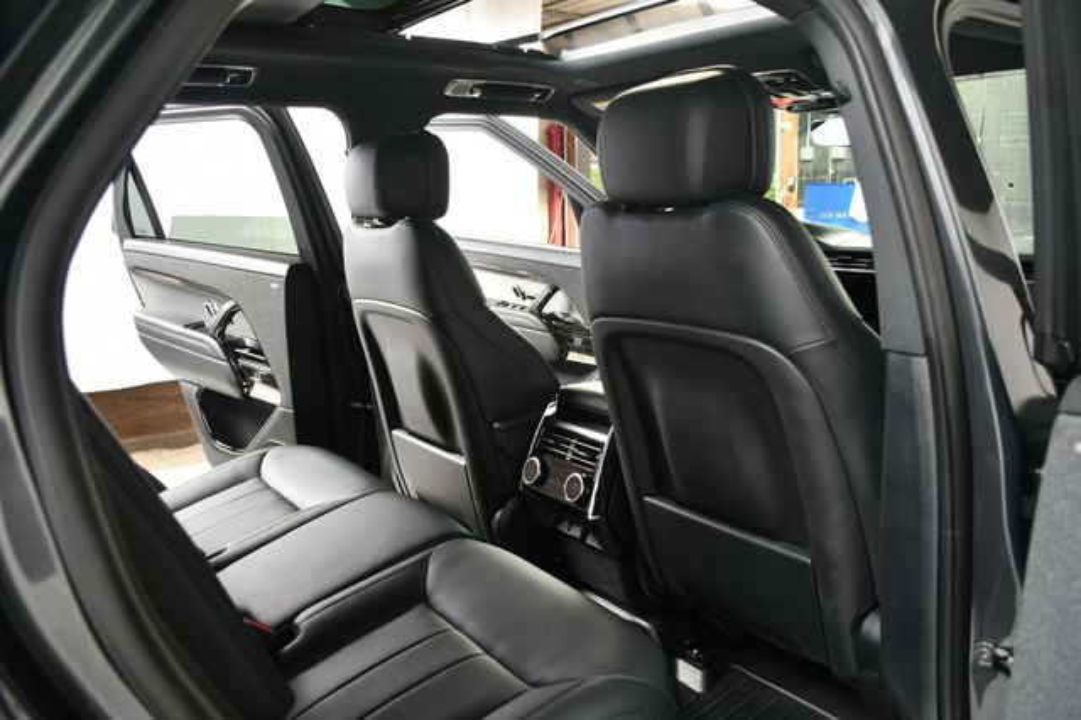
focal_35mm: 33
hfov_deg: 57.2
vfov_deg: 39.9
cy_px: 360
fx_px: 990
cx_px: 540
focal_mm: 22
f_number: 3.5
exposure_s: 1/160
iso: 100
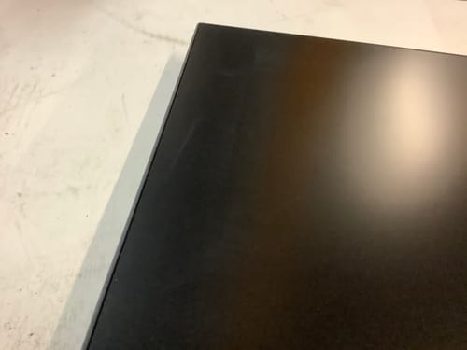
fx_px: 418
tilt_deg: -47.7
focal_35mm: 31
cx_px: 234
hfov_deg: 58.4
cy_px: 175
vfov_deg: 45.4
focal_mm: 3.3
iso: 250
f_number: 2.4
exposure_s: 1/33
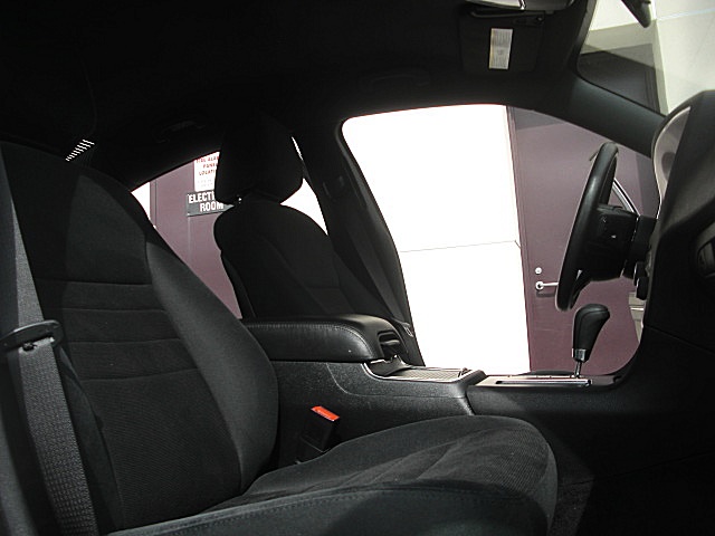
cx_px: 358
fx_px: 744
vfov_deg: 39.7
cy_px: 268
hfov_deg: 51.4
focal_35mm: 36
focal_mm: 6.3
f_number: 2.8
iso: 50
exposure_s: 1/400
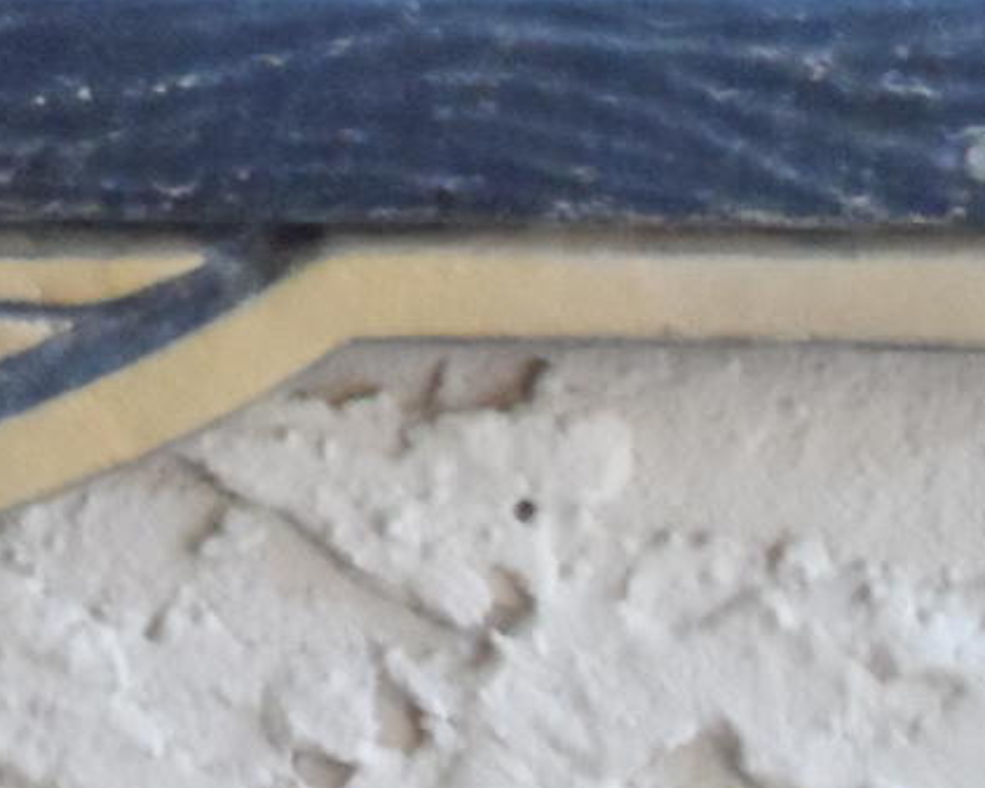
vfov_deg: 5.3
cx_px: -725
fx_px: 8338
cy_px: -509
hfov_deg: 6.6
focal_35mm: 286
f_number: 4.2
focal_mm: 10.2
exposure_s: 1/45
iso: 800
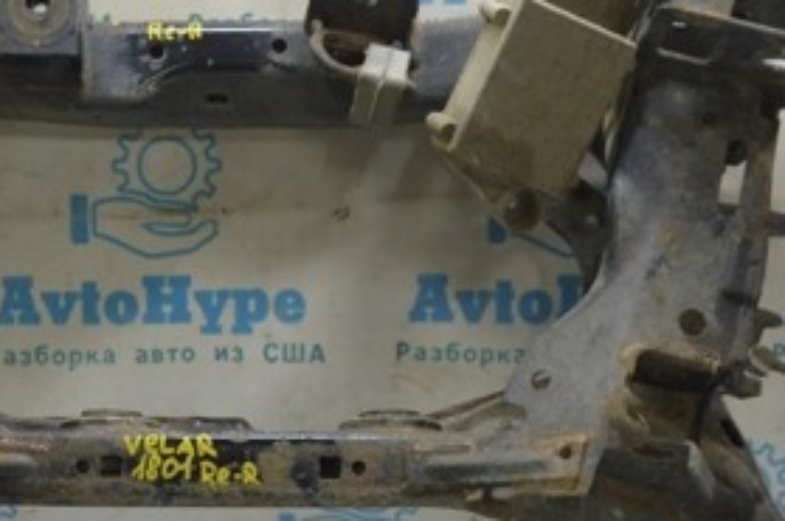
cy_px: 286
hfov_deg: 23.4
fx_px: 1875
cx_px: 200
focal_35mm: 86
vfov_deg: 15.8
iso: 400
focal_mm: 25
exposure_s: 1/20
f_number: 5.6
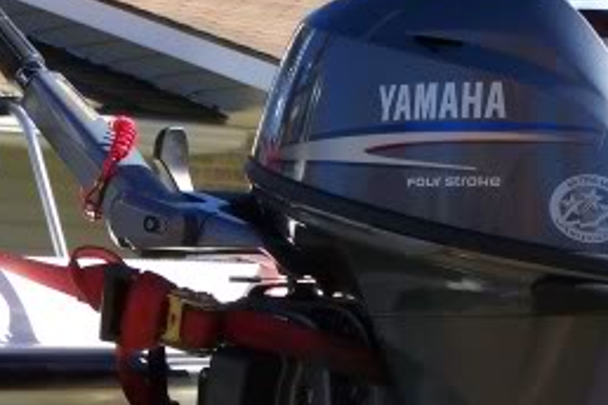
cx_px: 366
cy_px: 499
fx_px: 3259
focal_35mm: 193
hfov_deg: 10.7
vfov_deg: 7.1
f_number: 3.2
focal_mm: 12.4
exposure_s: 1/640
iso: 100
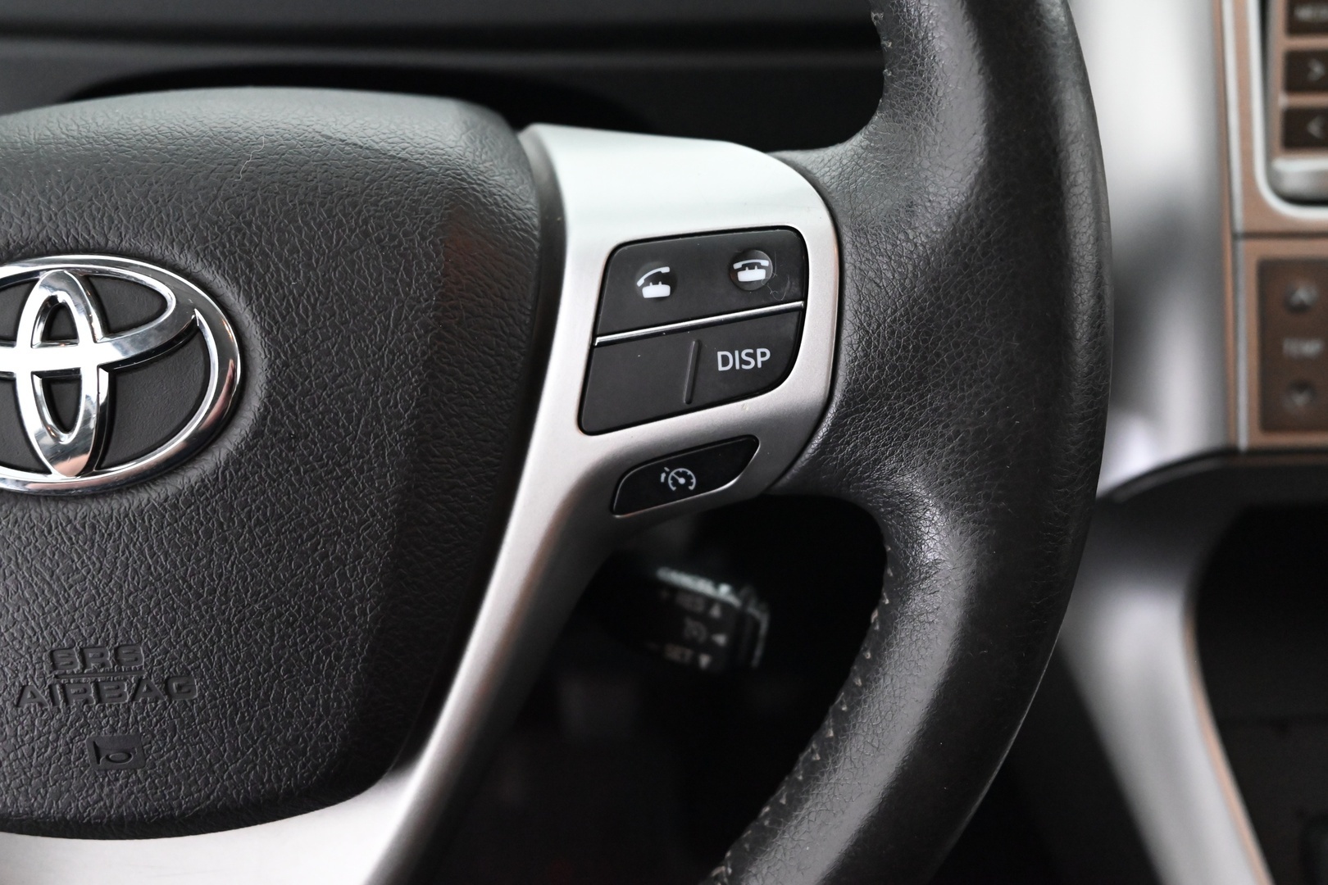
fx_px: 1291
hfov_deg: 54.4
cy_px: 442
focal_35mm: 35
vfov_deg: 37.9
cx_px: 664
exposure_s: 1/60
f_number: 5
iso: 7200
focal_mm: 35
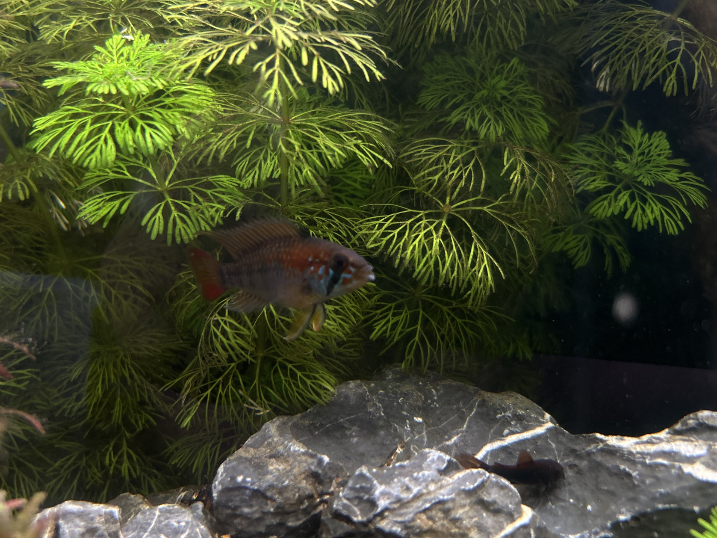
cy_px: 248
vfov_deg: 45.4
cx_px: 315
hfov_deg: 58.2
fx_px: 642
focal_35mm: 31
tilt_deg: -10.5
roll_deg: -1.0
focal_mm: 5.7
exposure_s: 1/60
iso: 200
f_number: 1.5
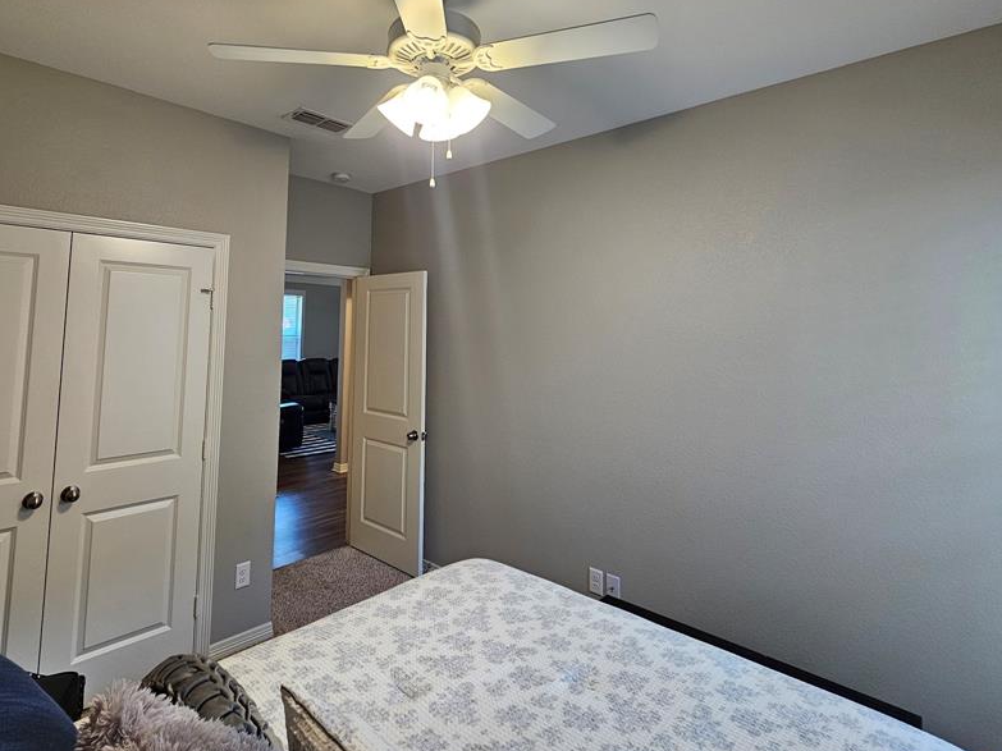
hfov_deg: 90.7
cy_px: 273
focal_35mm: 17
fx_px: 492
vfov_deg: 73.2
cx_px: 449
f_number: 2.2
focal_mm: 2.2
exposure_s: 1/60
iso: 125
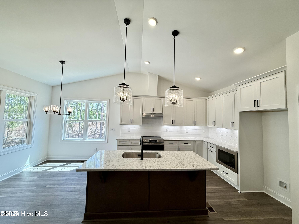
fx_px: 121
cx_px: 150
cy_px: 112
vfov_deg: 85.7
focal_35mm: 14
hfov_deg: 102.1
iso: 125
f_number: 2.2
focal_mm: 2.22
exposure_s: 1/120
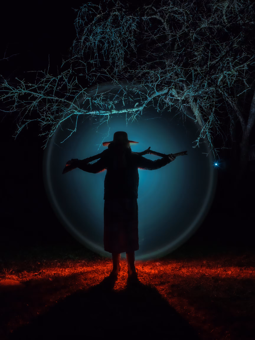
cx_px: 128
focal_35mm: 34
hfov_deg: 41.8
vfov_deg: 54.0
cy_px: 170
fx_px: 334
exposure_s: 3.2
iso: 320
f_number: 10
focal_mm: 17
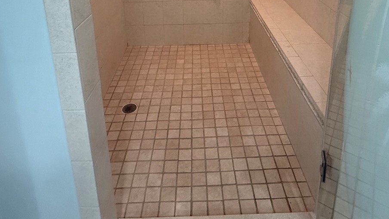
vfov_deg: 36.2
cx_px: 200
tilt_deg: -13.7
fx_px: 278
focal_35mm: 27
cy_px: -23
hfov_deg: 69.9
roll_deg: +0.9
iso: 320
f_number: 2.2
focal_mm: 2.22
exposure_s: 1/120
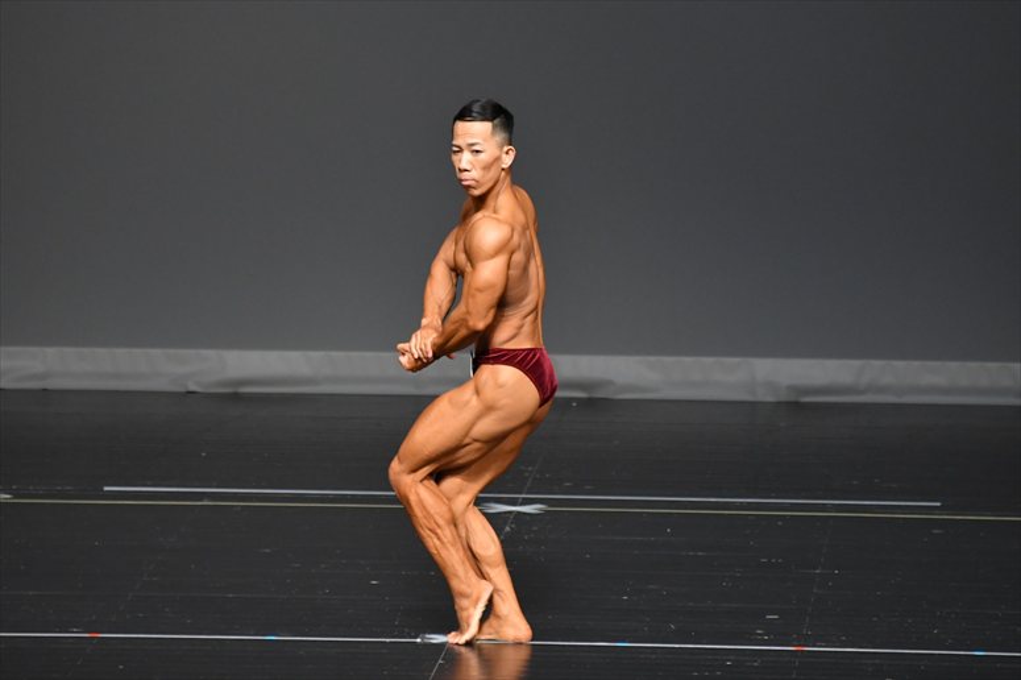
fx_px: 10630
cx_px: 510
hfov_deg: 5.5
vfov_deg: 3.7
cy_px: 340
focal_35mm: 375
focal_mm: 250
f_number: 5.6
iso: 2500
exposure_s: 1/400
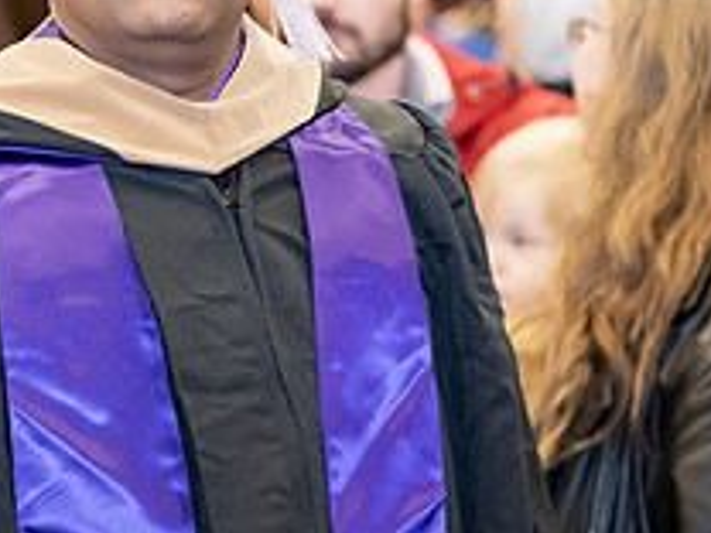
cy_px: 50
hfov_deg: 5.5
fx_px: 7435
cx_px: 267
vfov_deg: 4.1
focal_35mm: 362
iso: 2500
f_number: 3.2
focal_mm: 135
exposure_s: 1/200
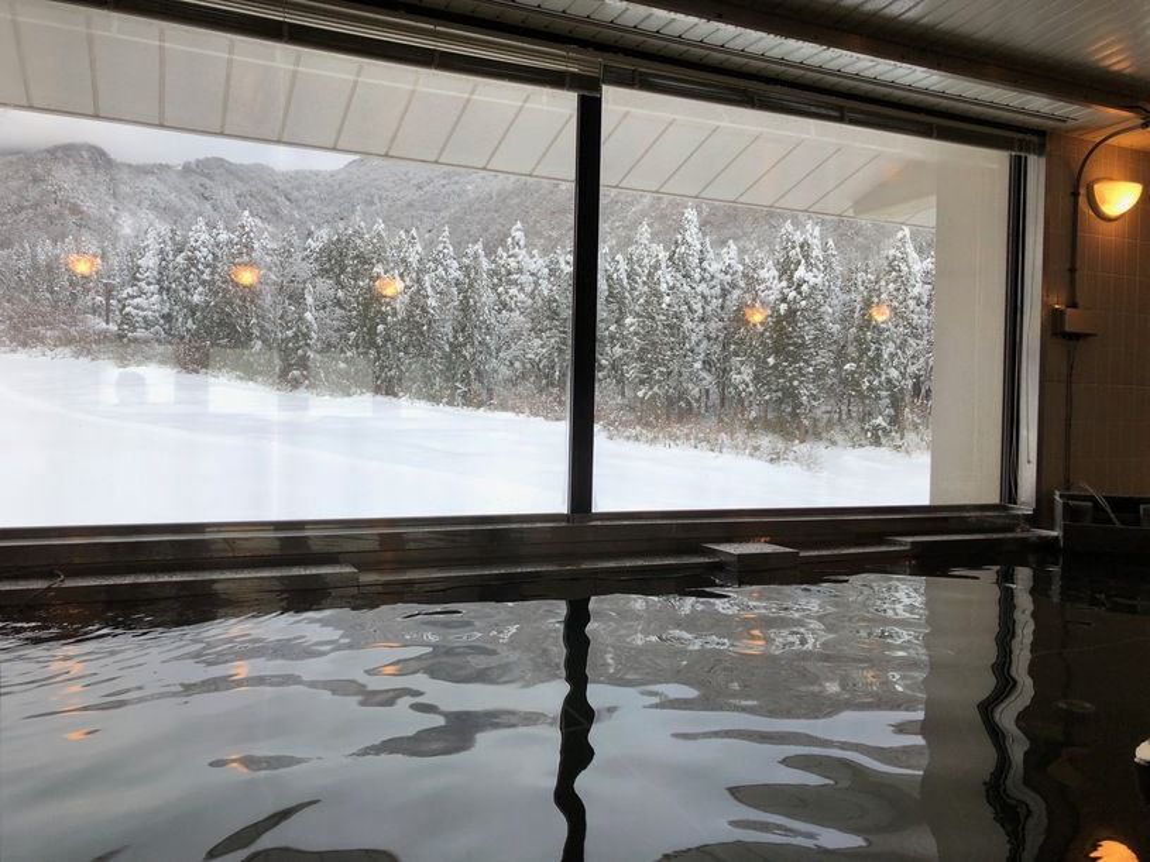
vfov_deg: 49.7
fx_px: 930
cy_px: 431
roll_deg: +0.0
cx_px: 575
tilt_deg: -0.4
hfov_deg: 63.5
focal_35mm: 28
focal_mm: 4
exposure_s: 1/105
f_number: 1.8
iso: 20
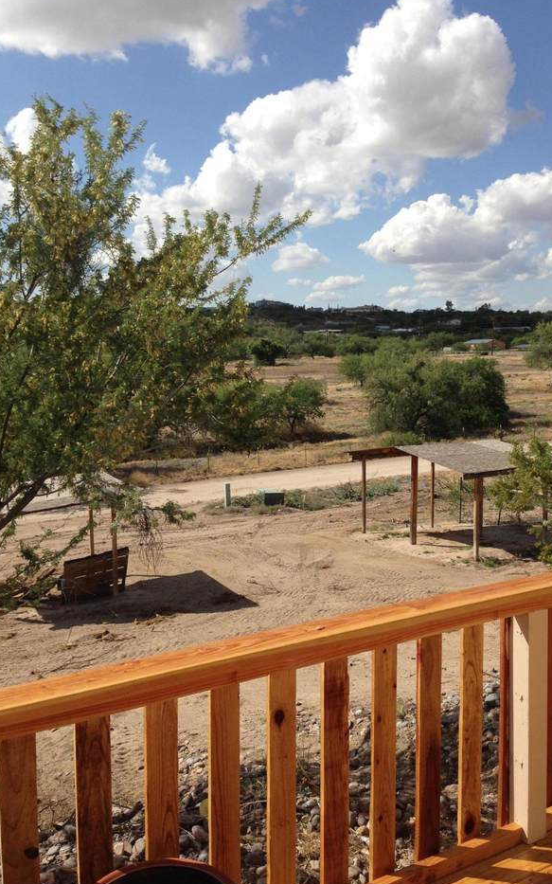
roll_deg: +0.5
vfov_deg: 54.0
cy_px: 442
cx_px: 306
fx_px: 867
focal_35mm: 36
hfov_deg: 35.3
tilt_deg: -3.9
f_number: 2.4
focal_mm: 4.12
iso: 50
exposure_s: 1/2169
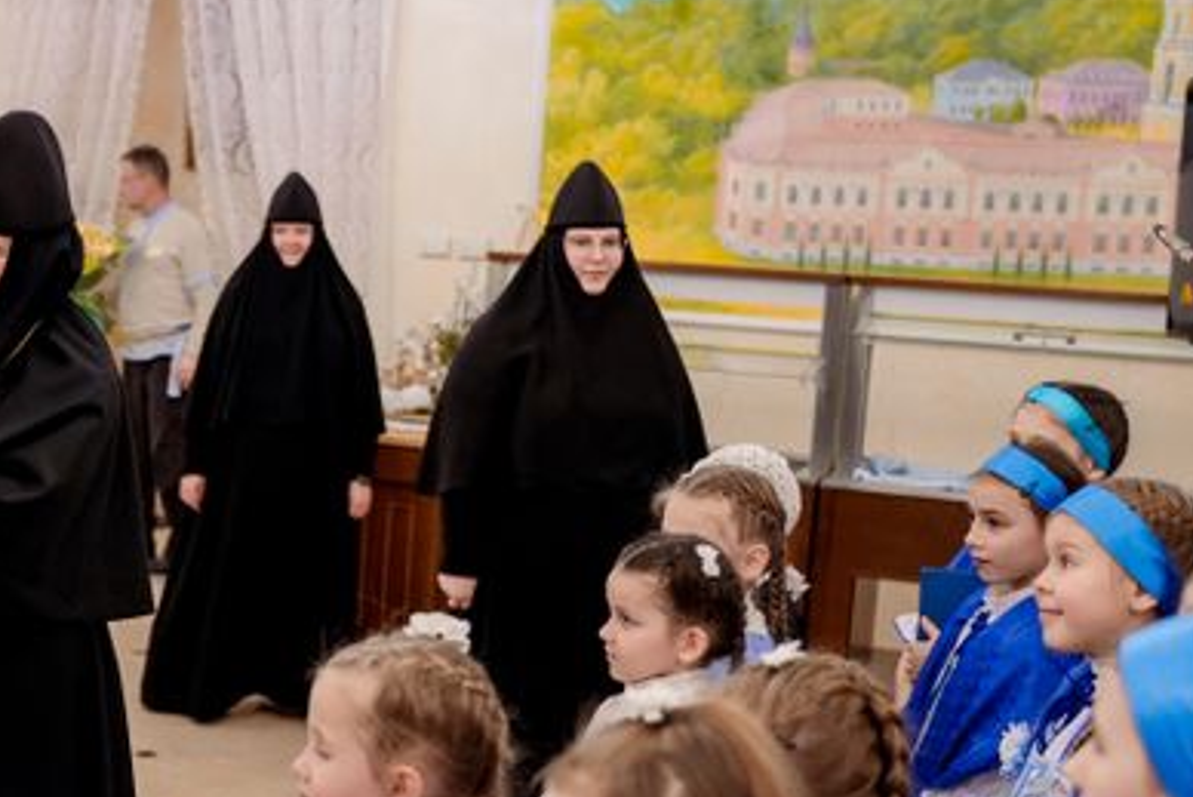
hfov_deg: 31.2
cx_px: 272
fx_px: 2088
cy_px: 495
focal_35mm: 63
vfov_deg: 21.5
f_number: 2.8
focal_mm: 35
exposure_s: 1/250
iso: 1600
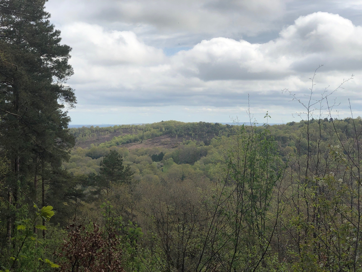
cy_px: 136
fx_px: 544
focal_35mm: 52
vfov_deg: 28.0
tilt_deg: +0.6
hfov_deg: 36.8
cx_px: 181
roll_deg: +1.6
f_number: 2.4
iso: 16
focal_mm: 6
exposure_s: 1/1453
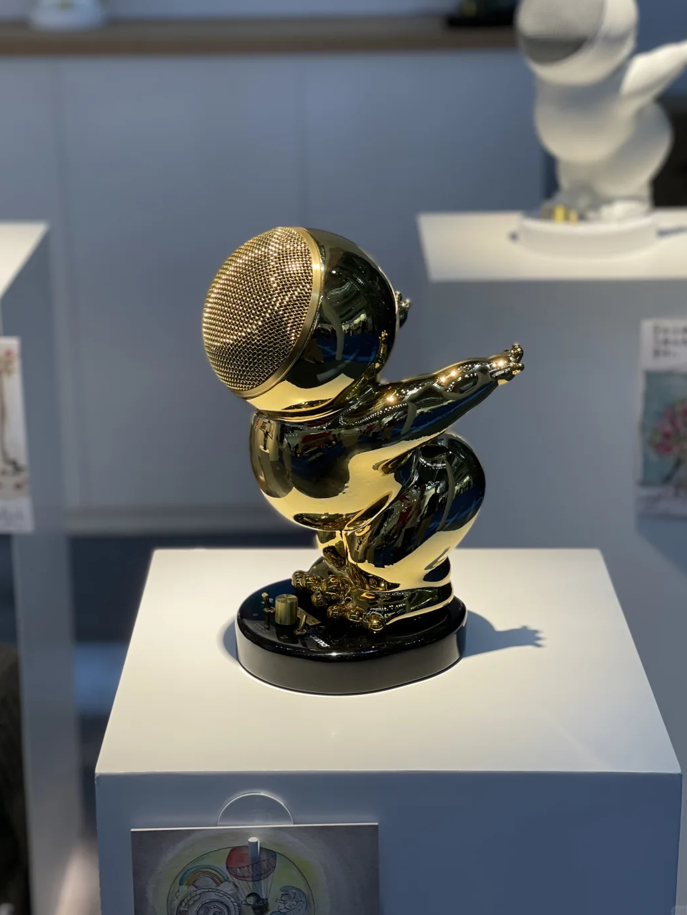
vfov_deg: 29.0
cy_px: 444
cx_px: 342
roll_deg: +0.6
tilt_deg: -18.6
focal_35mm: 67
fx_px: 1773
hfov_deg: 21.9
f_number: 2.2
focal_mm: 7.5
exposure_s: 1/121
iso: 32
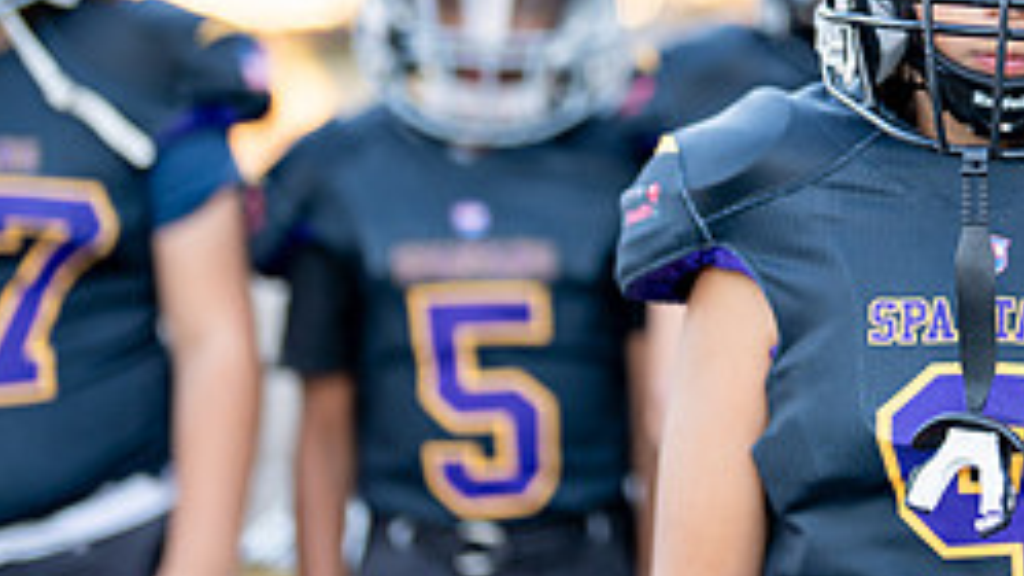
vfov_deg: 8.9
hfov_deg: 15.7
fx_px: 3665
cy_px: 65
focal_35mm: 135
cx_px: 979
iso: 125
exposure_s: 1/800
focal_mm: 50
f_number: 1.2
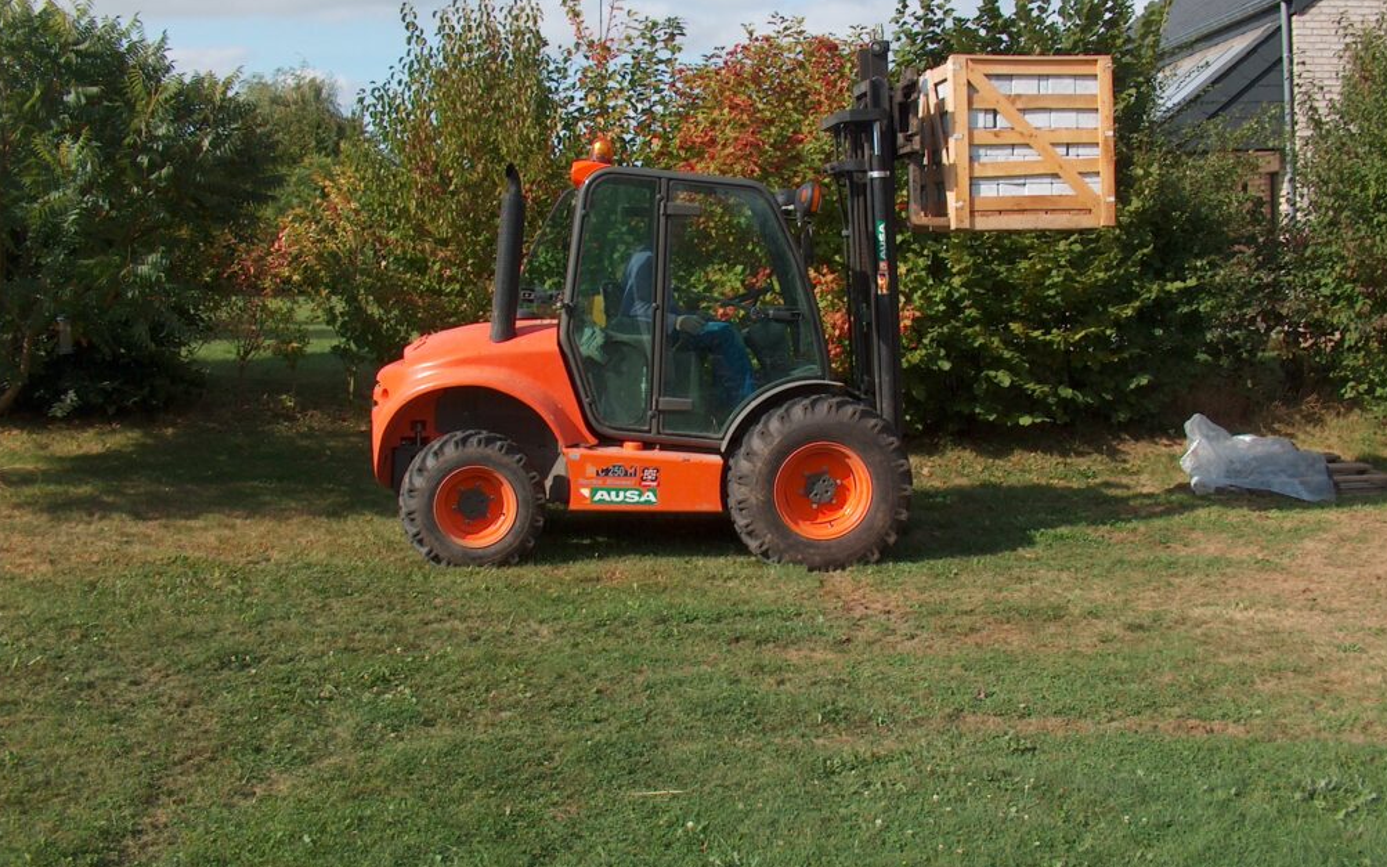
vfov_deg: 32.0
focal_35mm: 40
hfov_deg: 49.3
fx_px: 1512
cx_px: 696
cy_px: 387
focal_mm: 7.6
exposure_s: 1/171
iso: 100
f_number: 8
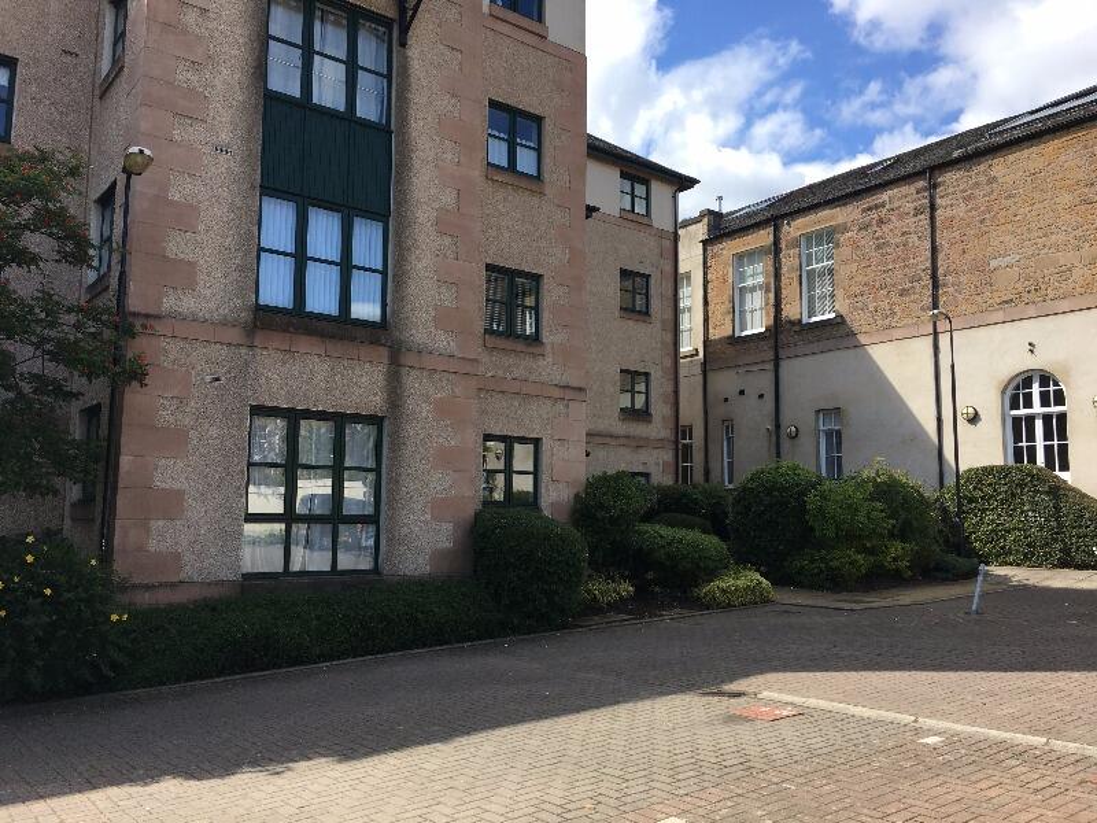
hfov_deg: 61.7
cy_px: 412
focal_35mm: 29
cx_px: 548
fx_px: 919
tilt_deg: +7.1
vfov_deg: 48.2
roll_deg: -1.0
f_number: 2.2
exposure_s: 1/986
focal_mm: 4.15
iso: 25
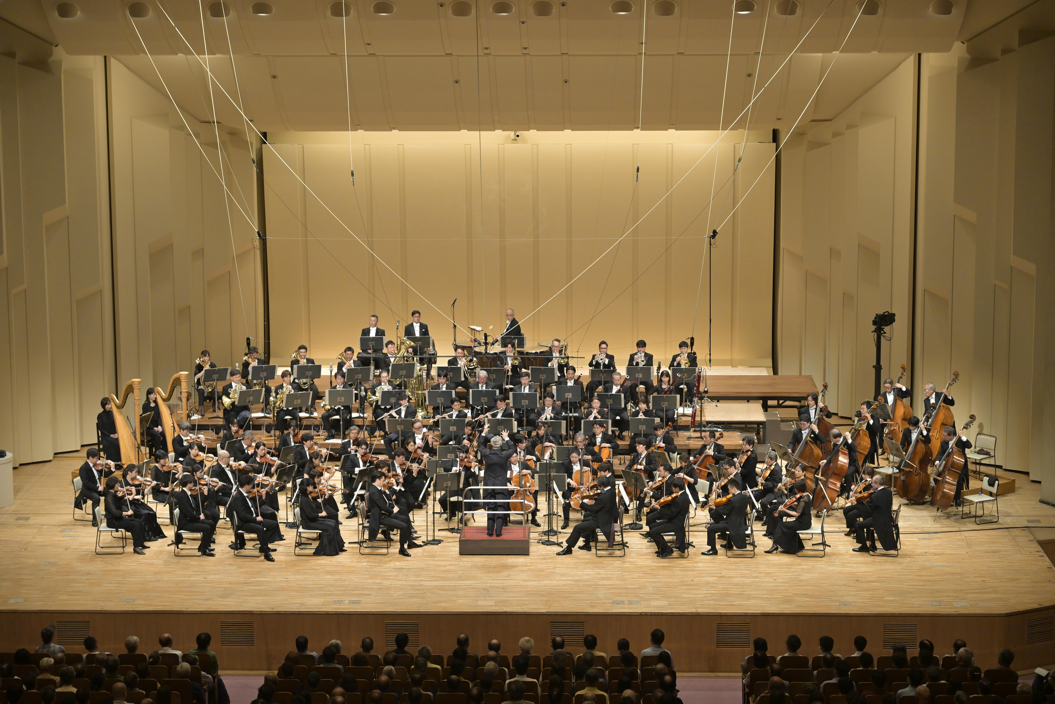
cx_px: 528
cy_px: 352
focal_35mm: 77
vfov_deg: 17.7
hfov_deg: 26.3
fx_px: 2256
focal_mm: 77
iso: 2000
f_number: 5
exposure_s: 1/100
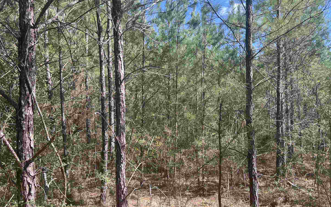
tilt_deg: +3.8
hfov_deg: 55.3
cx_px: 171
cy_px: 125
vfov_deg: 36.1
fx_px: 316
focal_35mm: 35
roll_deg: +3.9
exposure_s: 1/924
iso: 50
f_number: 1.5
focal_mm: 5.7
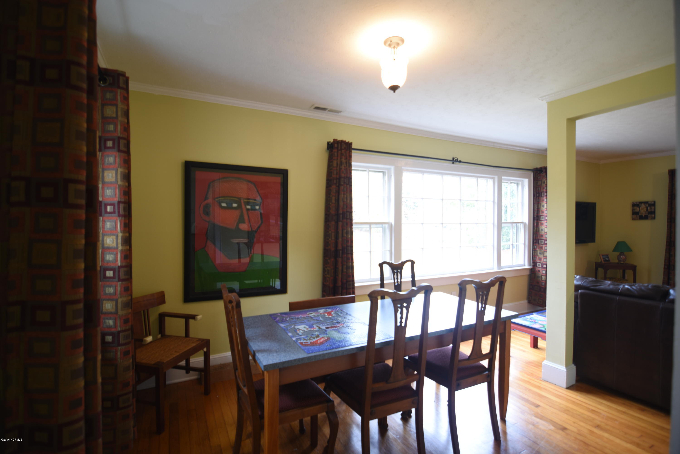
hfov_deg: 95.0
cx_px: 340
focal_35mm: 16
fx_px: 312
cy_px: 227
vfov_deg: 72.1
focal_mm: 11
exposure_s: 1/10
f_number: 2.8
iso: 100
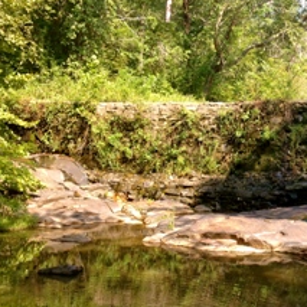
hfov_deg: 24.3
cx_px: 275
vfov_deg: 25.0
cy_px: 159
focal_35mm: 69
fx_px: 692
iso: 64
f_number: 2.4
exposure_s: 1/254
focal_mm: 4.28
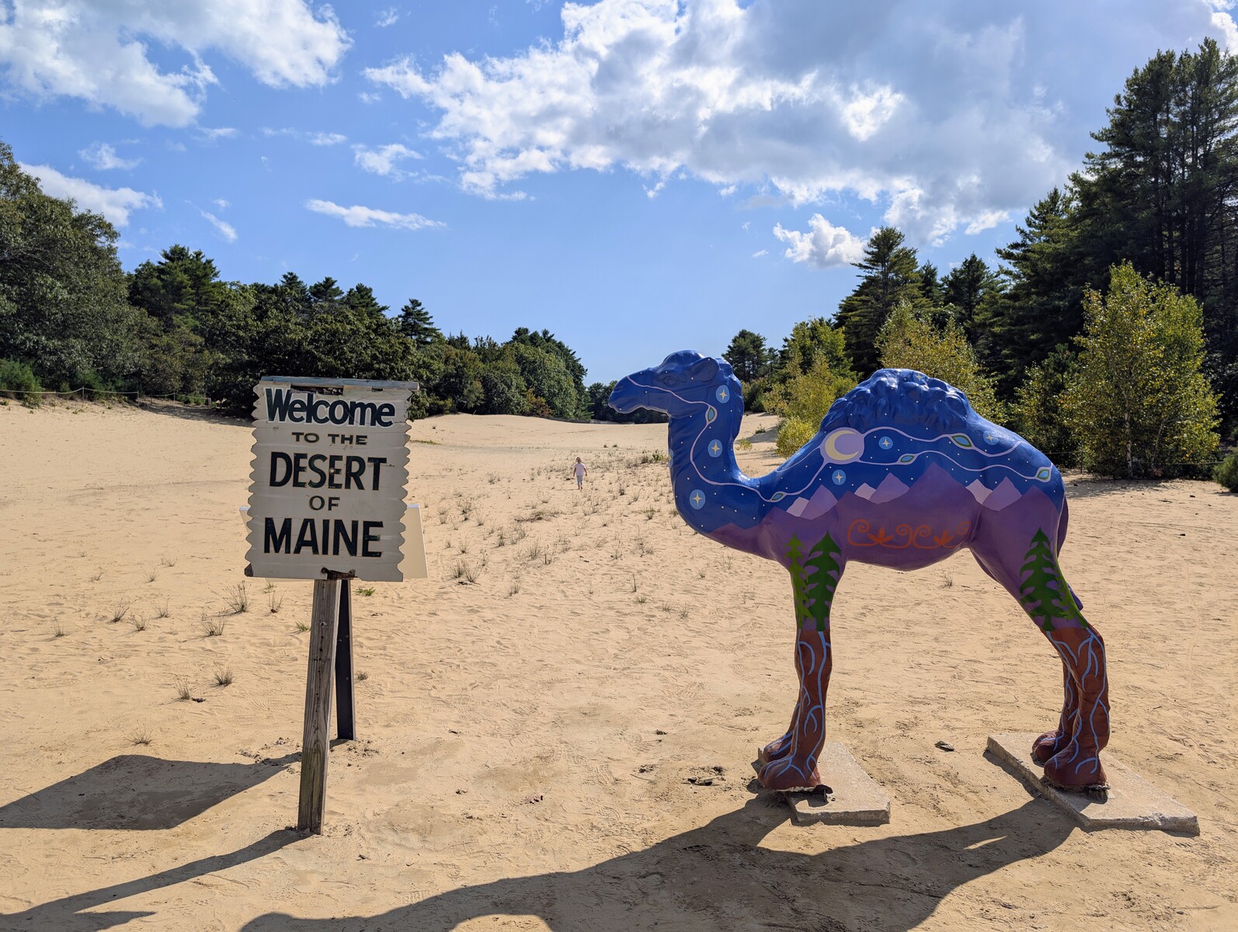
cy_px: 466
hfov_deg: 71.5
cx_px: 619
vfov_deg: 56.9
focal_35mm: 24
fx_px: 859
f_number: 1.68
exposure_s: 1/2336
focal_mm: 6.9
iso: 21
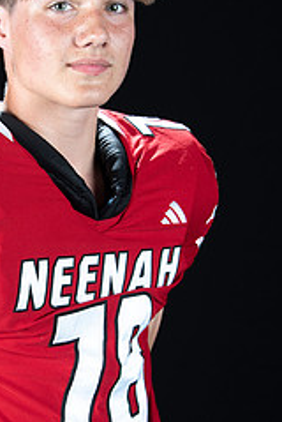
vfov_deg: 18.7
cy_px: 233
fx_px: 1277
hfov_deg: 12.5
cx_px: 42
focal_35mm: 109
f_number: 9
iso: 320
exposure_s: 1/160
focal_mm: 58
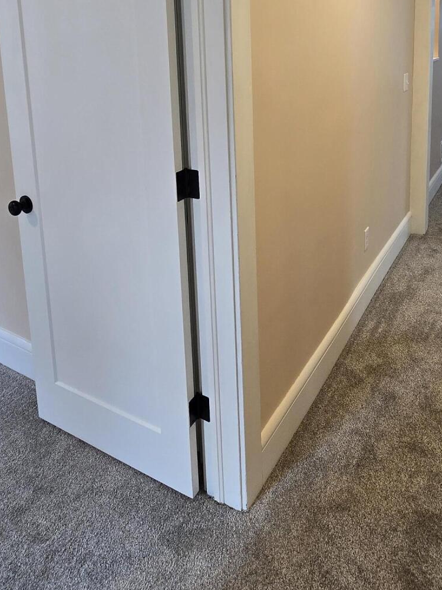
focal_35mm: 26
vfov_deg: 61.7
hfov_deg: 52.8
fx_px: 443
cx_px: 260
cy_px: 118
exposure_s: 1/60
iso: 200
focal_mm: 2.2
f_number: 2.2
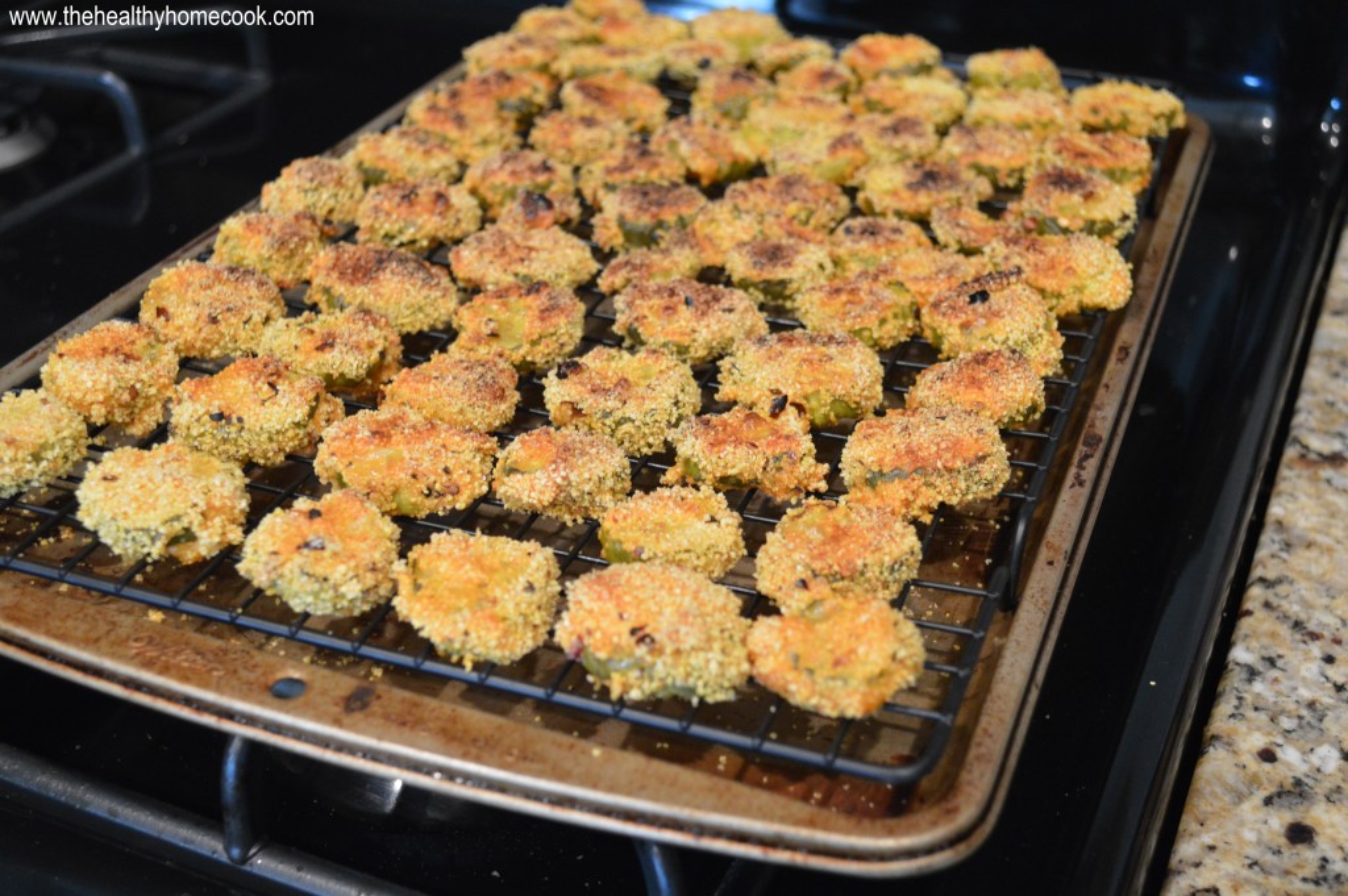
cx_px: 674
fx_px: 1796
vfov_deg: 28.0
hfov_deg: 41.1
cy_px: 448
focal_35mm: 48
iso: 1800
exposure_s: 1/15
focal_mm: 32
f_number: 4.8
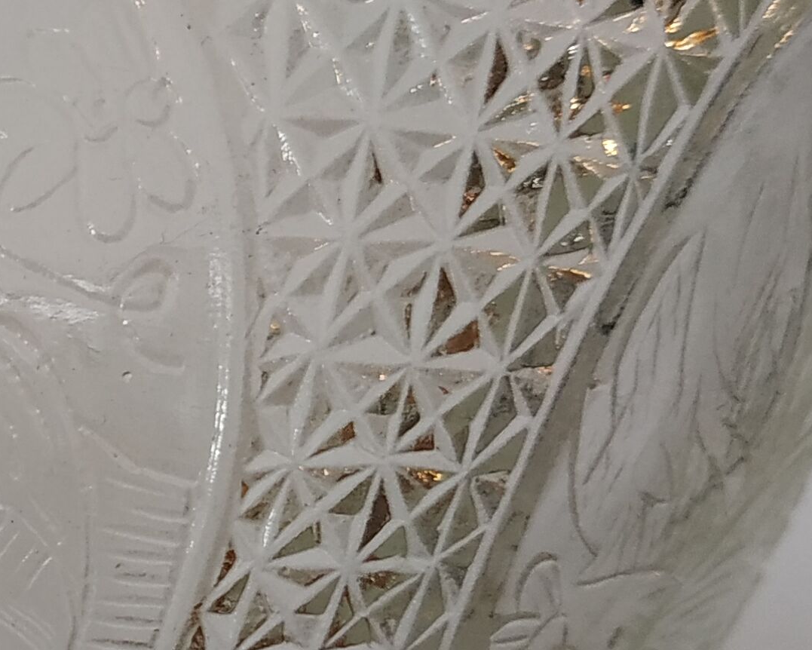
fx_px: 2091
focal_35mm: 87
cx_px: -378
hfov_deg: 19.4
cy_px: 383
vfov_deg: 17.7
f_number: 1.9
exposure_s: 1/33
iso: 250
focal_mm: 3.94
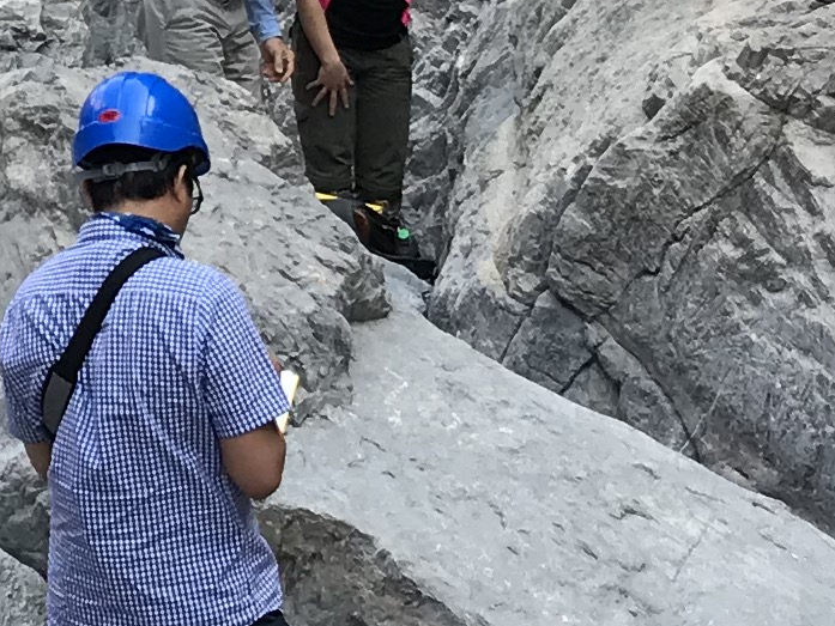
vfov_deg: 8.8
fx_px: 3908
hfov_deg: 11.9
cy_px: -457
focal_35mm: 162
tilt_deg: +0.2
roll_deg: +0.5
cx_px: -173
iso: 20
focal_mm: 3.99
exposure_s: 1/165
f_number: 1.8
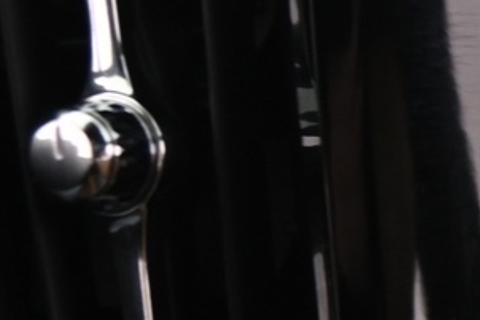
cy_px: 236
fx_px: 2505
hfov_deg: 10.3
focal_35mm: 188
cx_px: 868
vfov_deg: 7.3
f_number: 4
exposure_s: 1/20
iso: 2000
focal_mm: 35
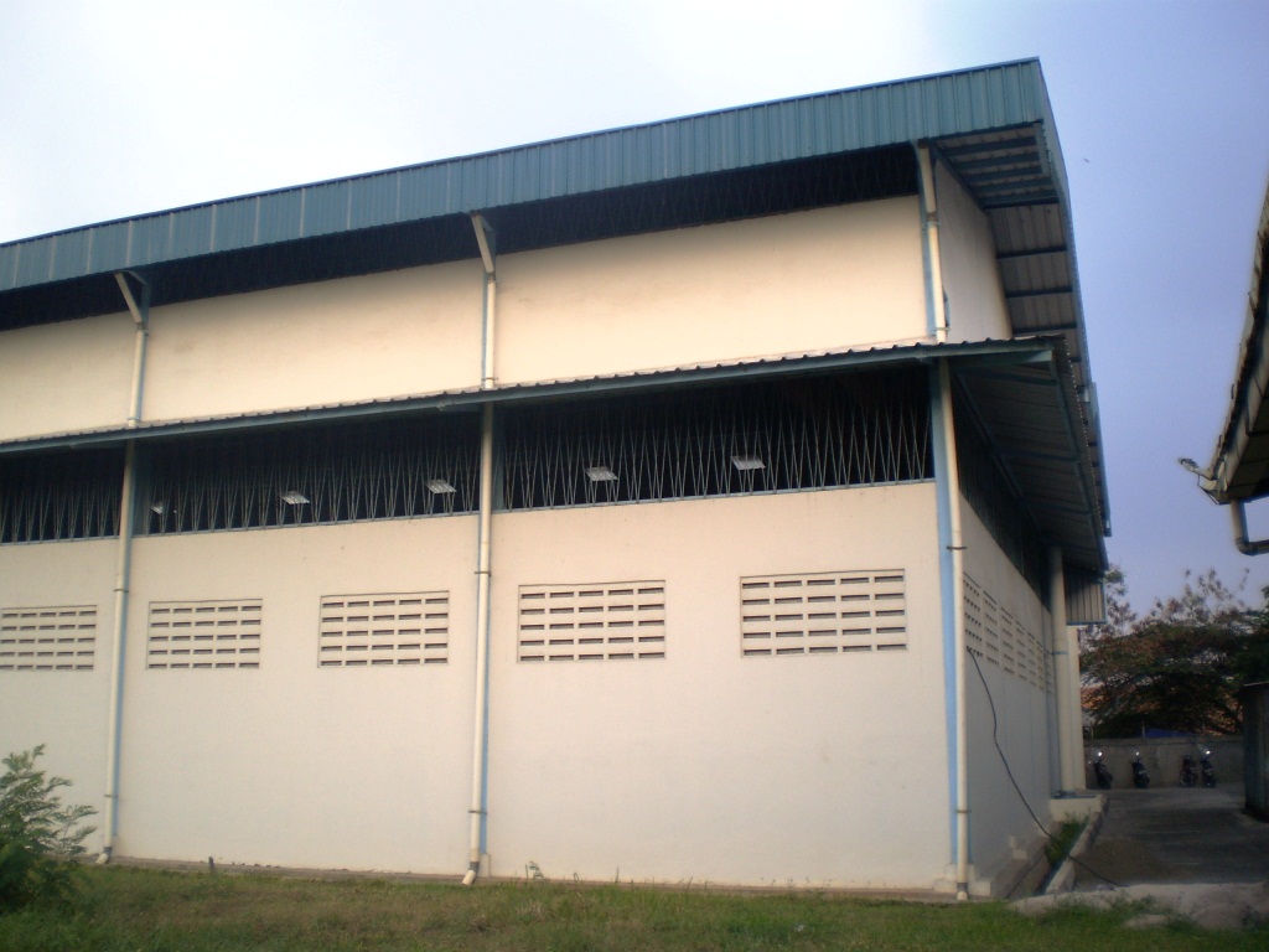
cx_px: 634
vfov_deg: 39.7
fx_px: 1320
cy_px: 476
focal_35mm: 36
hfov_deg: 51.4
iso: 64
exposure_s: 1/30
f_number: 3.1
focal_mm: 6.3
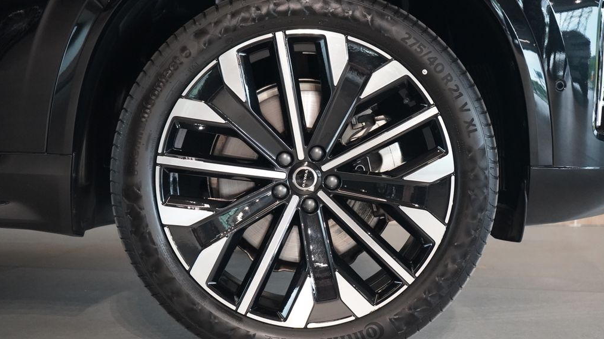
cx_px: 304
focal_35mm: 69
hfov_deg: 30.6
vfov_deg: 17.5
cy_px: 180
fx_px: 1105
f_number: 5.6
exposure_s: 1/160
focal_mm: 65
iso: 10000
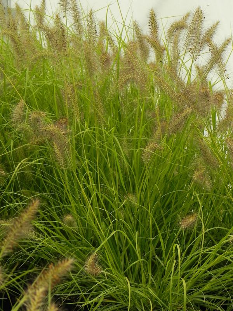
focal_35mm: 162
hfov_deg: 9.2
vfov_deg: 12.2
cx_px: 116
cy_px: 156
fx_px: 1454
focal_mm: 28.8
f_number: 5
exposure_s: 1/250
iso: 160
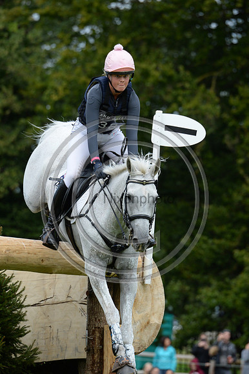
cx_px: 124
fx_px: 4155
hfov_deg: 3.4
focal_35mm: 400
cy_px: 187
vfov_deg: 5.2
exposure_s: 1/1000
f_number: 8
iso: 1000
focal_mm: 400
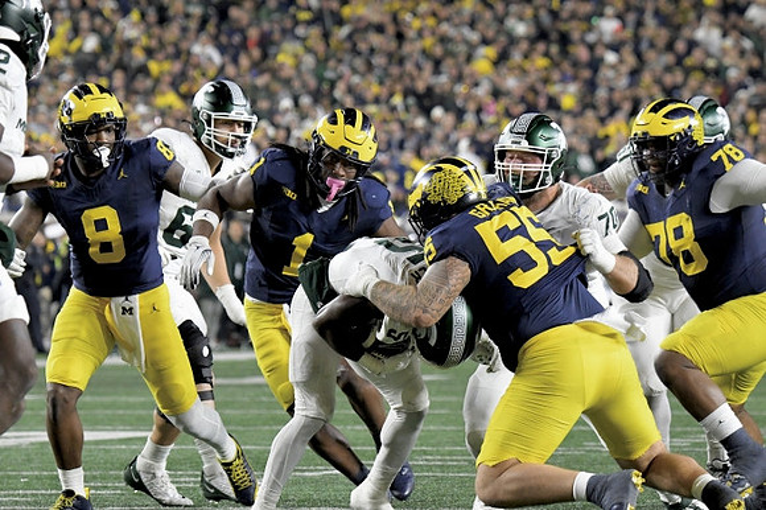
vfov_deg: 4.4
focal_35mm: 315
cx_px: 383
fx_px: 6698
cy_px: 255
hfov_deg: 6.5
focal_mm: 210
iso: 6400
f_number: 5.3
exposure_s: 1/800
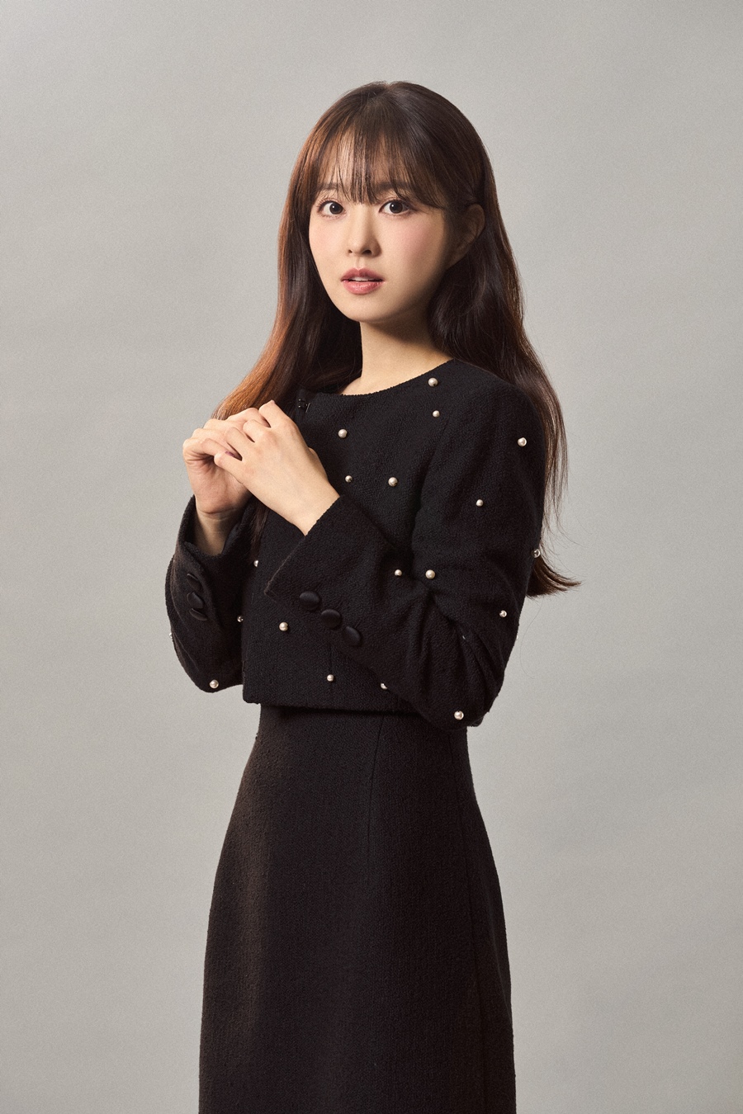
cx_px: 372
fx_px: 5108
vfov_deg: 12.5
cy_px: 557
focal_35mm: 165
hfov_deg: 8.3
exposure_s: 1/160
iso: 500
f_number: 7.1
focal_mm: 165
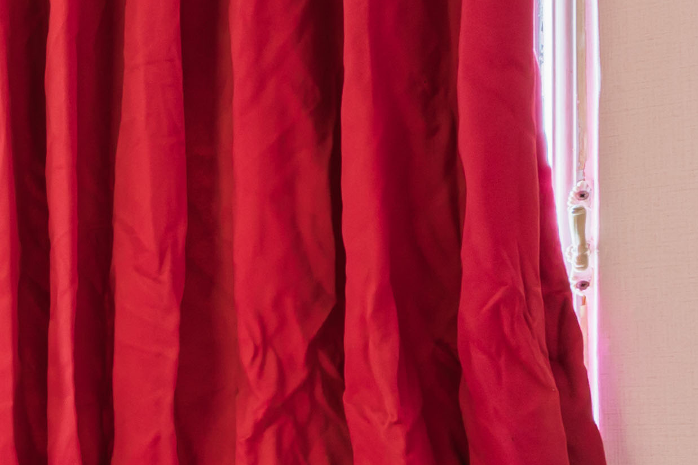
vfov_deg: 20.1
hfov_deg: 17.2
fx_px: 1221
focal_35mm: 63
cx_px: -830
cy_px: 567
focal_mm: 13
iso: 100
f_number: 10
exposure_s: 1/3
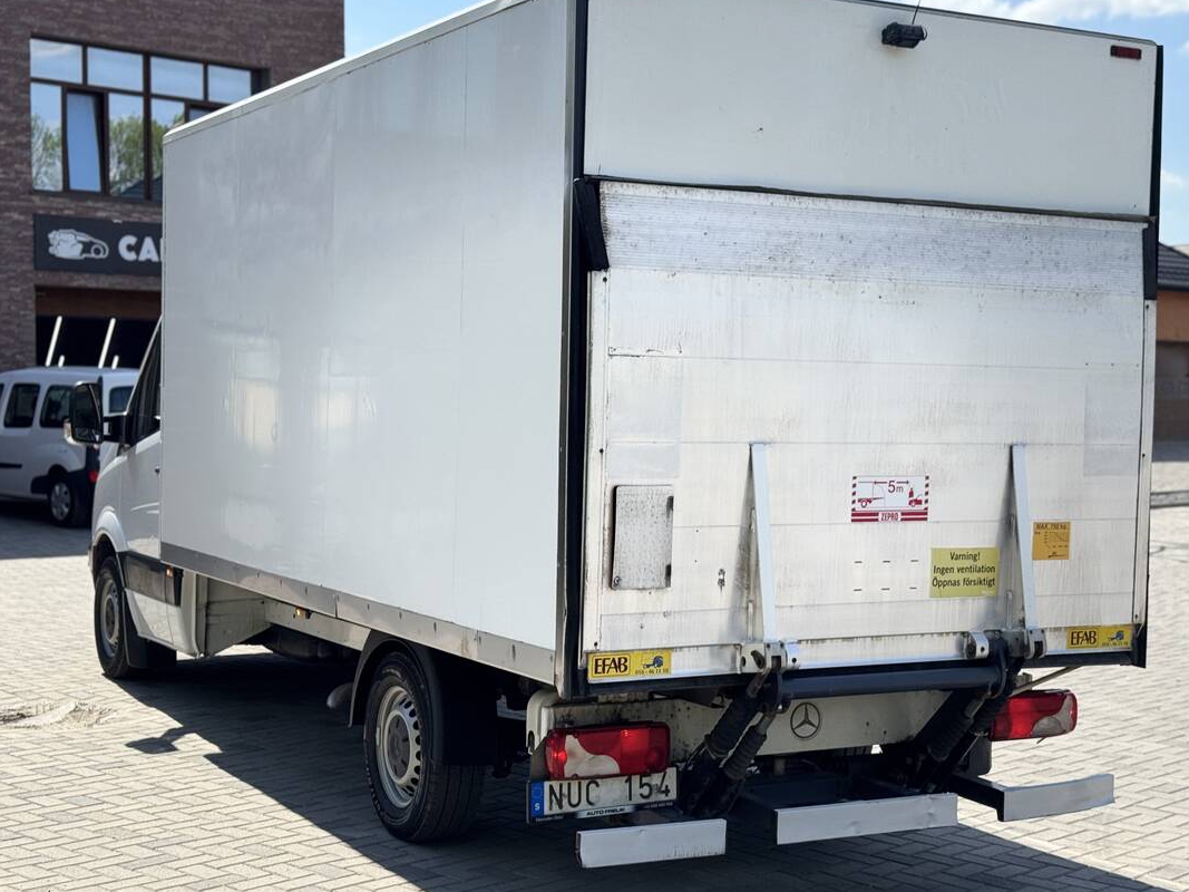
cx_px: 630
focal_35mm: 54
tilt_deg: -1.5
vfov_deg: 27.0
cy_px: 437
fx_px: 1855
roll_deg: +0.5
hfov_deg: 35.5
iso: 64
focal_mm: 6.76
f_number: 1.78
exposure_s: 1/3610
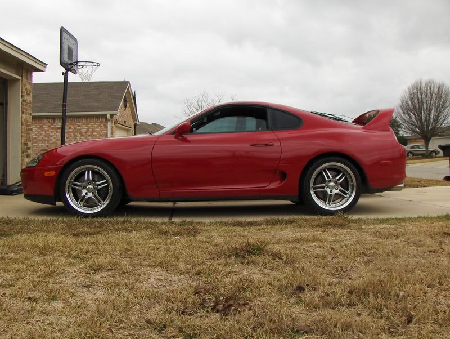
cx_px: 225
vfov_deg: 35.2
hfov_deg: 45.7
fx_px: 534
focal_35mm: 41
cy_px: 170
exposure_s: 1/330
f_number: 3.5
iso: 100
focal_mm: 6.5
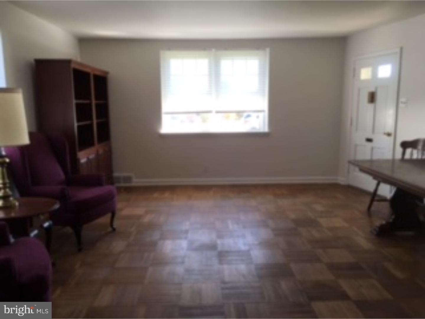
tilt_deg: -10.0
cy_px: 160
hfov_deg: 61.7
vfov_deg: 48.2
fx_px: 356
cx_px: 212
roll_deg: +0.0
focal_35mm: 29
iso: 25
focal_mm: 4.15
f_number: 2.2
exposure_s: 1/40
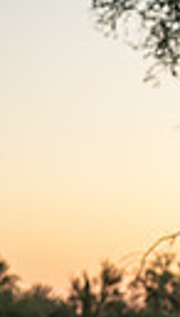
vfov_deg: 10.4
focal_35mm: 202
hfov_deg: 5.4
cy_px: 426
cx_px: 698
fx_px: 1706
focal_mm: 43
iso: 250
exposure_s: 1/160
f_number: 5
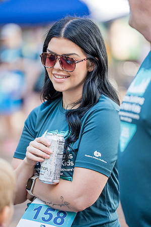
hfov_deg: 7.4
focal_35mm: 185
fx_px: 1164
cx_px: 76
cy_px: 114
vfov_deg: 11.1
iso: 500
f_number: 2.8
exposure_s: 1/320
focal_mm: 185
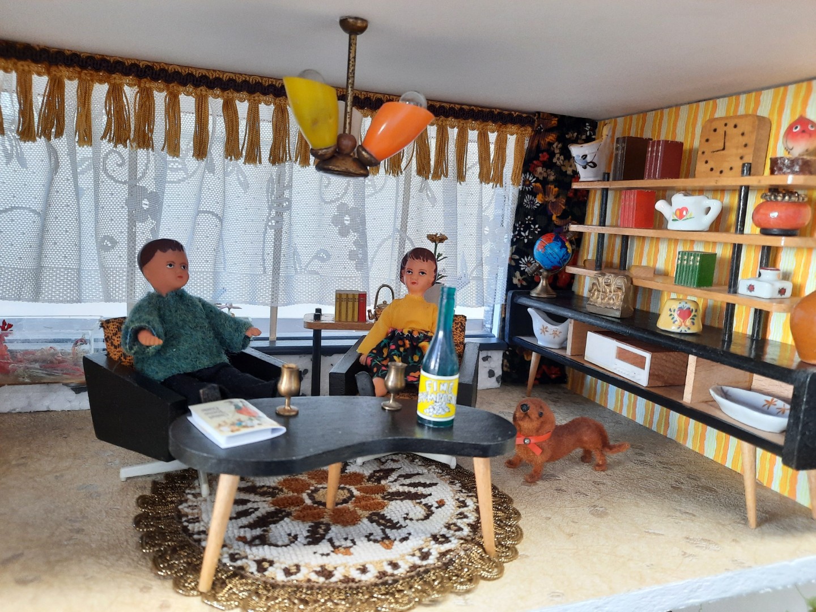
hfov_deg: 69.4
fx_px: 589
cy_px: 306
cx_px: 408
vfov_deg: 54.9
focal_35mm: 25
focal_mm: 4.6
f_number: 2
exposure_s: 1/50
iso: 250
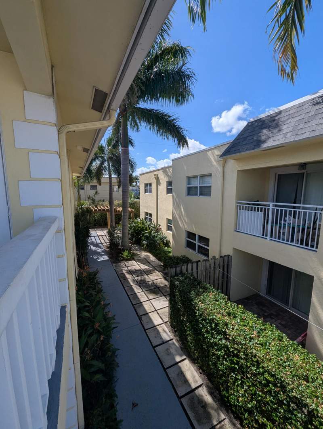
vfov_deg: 106.1
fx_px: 161
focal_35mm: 13
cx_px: 162
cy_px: 214
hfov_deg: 90.0
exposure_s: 1/1916
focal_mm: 1.95
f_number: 2.2
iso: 46
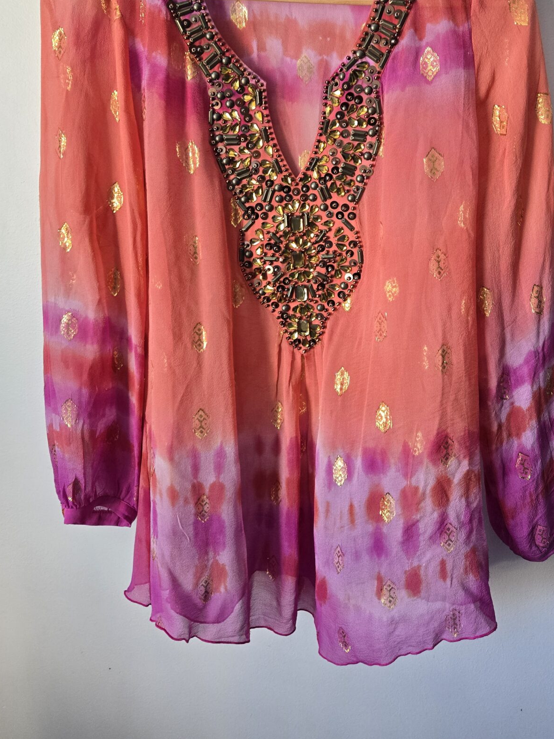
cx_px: 314
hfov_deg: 46.7
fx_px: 640
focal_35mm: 30
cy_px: 284
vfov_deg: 59.3
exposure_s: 1/120
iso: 200
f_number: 1.8
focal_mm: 5.4
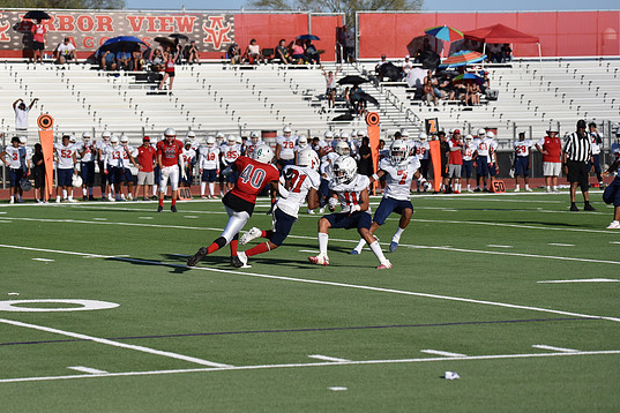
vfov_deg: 8.5
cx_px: 290
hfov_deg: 12.7
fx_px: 2790
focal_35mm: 162
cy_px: 196
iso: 320
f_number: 5.6
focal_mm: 150
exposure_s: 1/4000
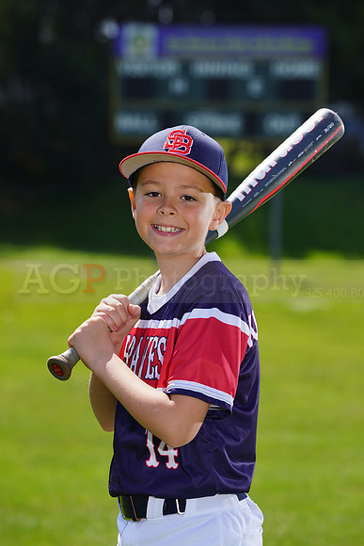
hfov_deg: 6.5
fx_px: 3213
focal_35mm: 212
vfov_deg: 9.7
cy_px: 273
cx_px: 182
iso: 100
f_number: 8
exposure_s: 1/250
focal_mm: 212
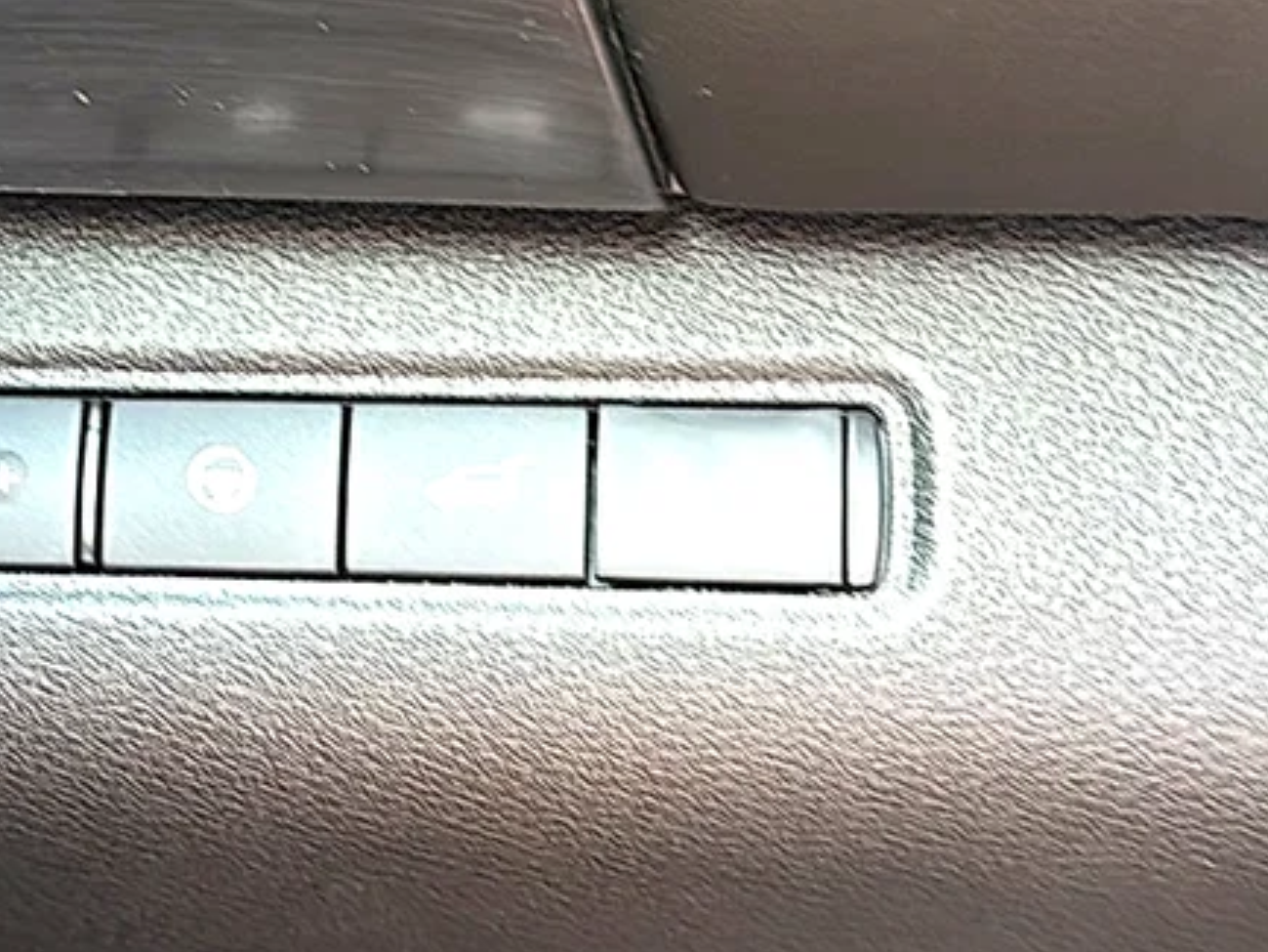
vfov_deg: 23.3
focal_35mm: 63
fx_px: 2308
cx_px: 284
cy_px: 485
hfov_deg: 30.1
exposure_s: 1/40
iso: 200
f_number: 1.78
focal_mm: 6.86
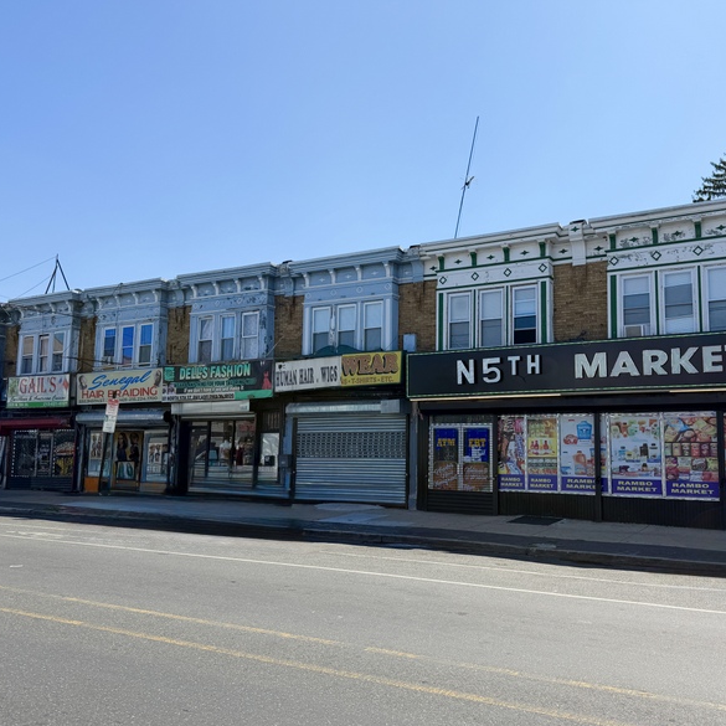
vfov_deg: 55.6
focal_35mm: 29
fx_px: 688
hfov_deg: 55.4
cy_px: 370
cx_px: 418
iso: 80
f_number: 1.78
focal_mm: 6.76
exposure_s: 1/4167
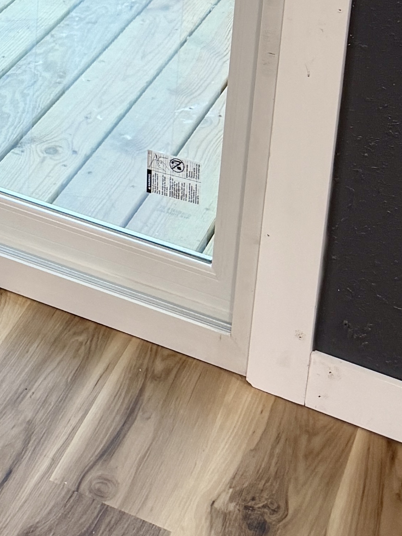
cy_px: -296
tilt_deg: -12.4
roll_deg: -1.0
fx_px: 1424
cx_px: -256
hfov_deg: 14.6
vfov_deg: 18.5
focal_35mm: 92
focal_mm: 6.76
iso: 125
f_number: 1.78
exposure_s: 1/60
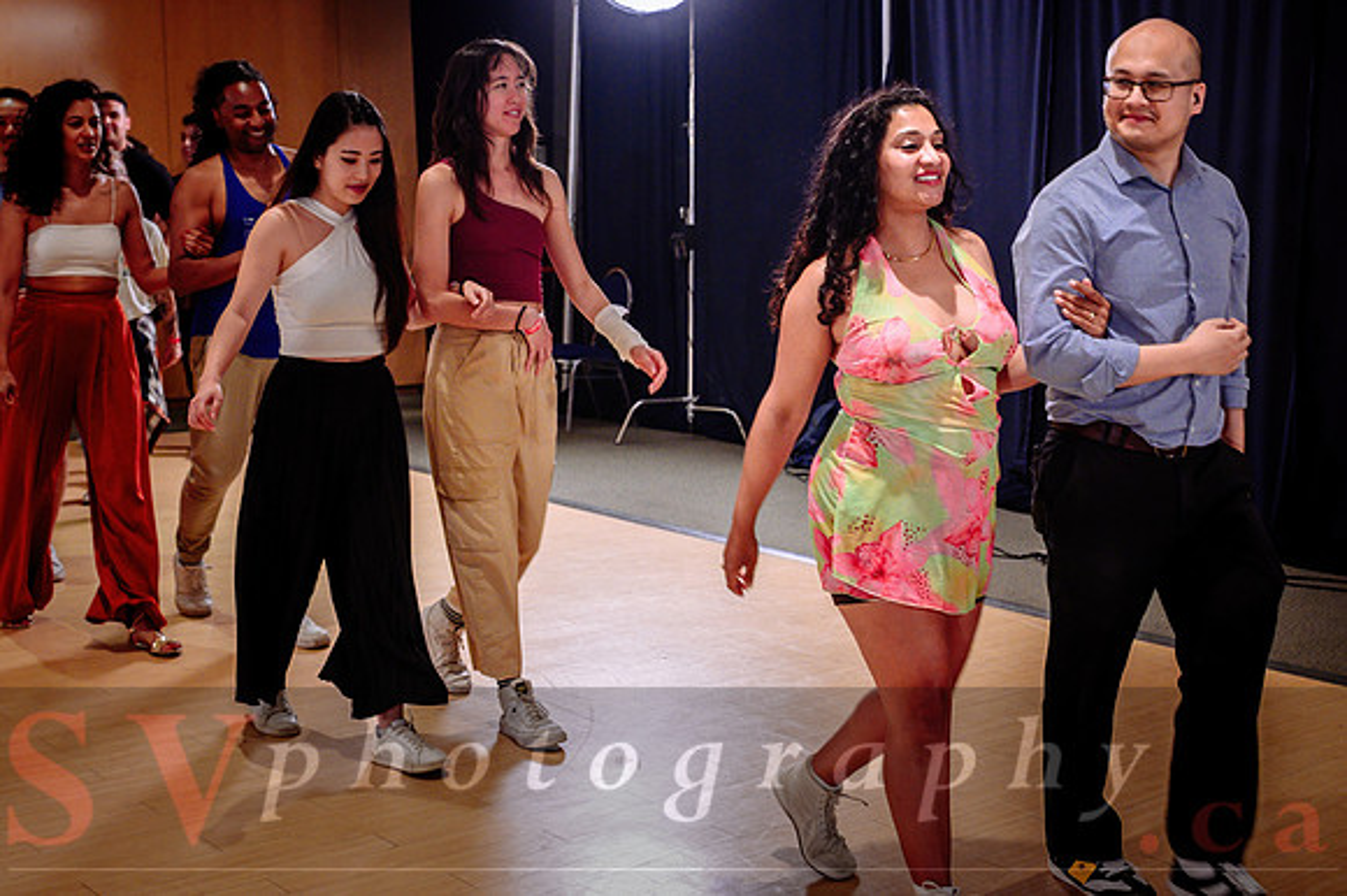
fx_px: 1715
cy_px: 407
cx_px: 736
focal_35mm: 46
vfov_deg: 29.3
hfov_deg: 42.8
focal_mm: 28
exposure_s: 1/160
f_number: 3.2
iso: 1250
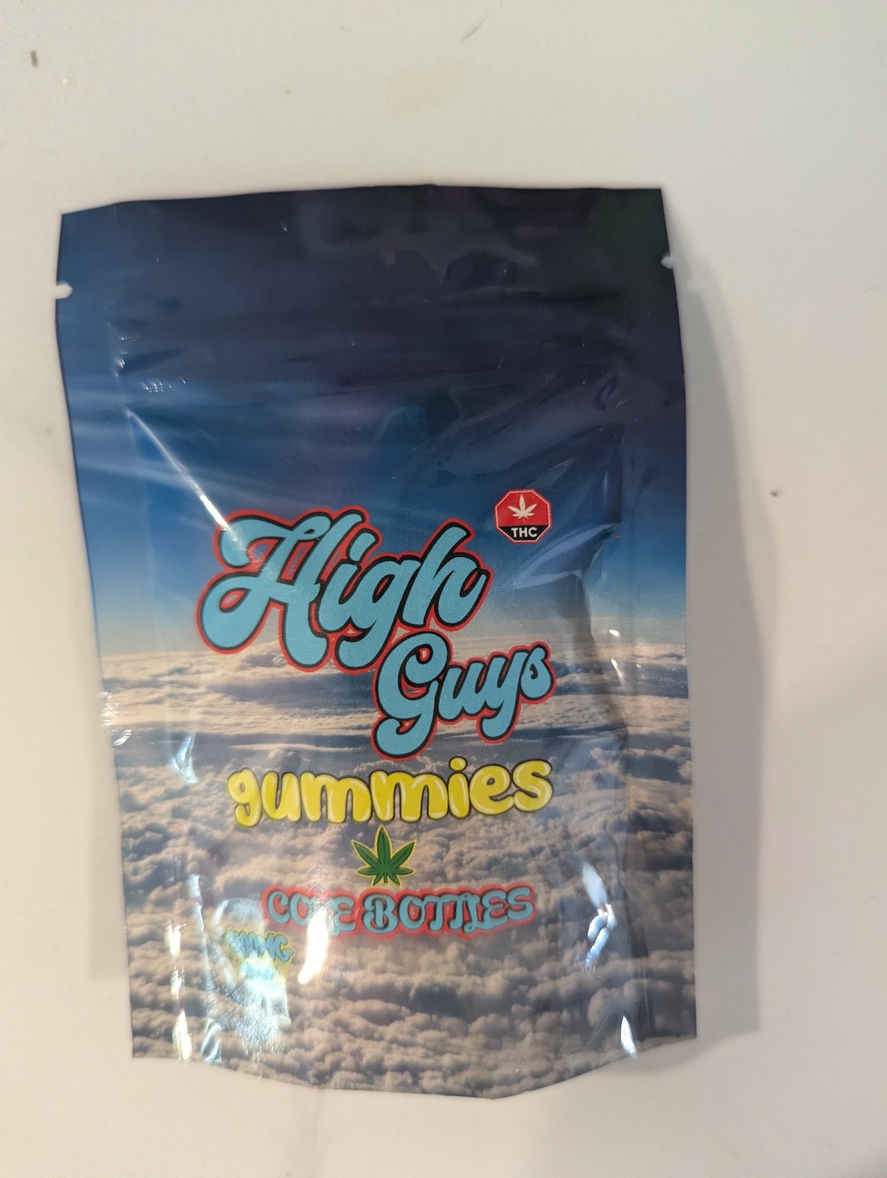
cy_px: 589
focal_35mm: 24
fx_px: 818
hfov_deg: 56.9
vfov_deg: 71.5
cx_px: 444
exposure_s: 1/120
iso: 646
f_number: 1.85
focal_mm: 6.81
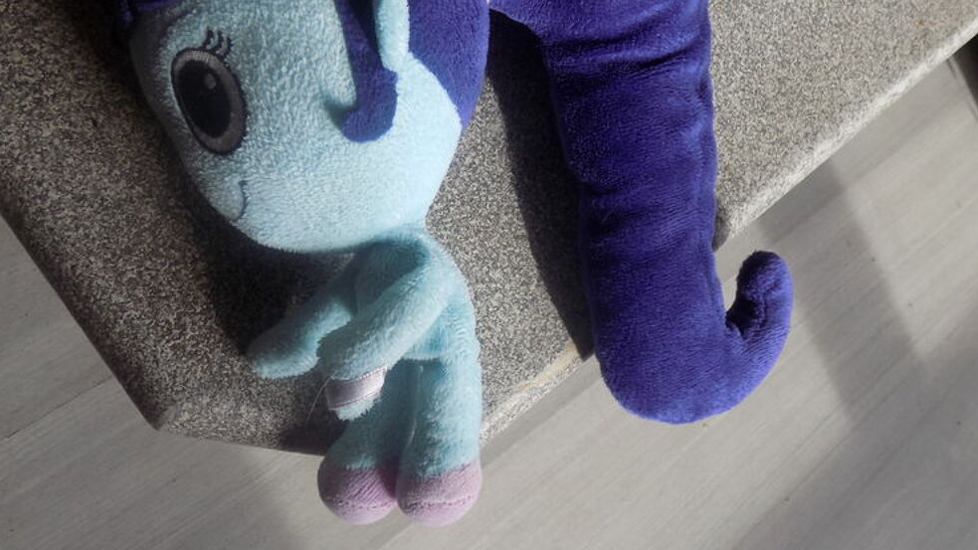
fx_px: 882
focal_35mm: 34
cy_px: 288
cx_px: 483
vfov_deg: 34.6
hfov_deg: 58.0
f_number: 3.1
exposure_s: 1/100
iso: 80
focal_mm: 4
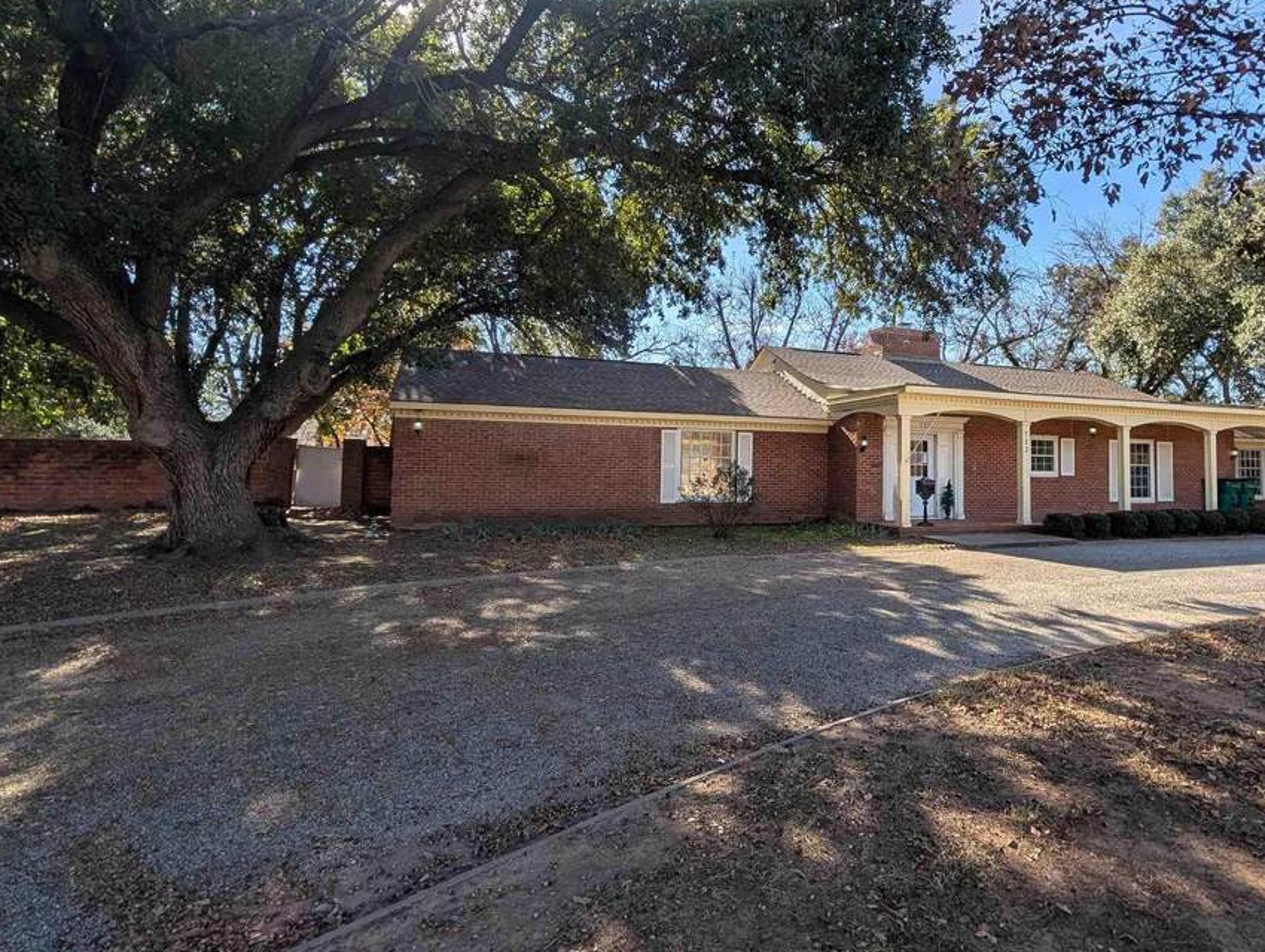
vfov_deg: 71.5
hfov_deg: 86.4
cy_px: 419
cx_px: 769
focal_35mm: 18
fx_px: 659
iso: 48
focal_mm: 2.02
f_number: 1.7
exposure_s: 1/1626
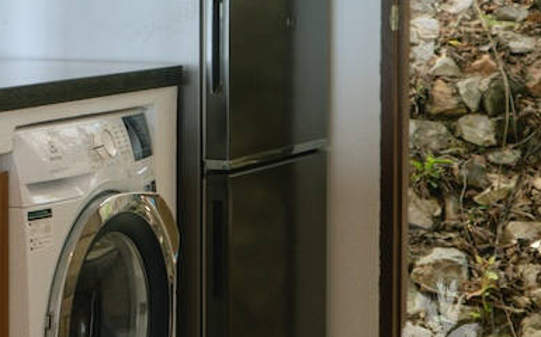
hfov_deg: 17.6
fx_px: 1680
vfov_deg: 11.4
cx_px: -59
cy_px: 27
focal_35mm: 114
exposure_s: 1/45
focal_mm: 28
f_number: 3.5
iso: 100
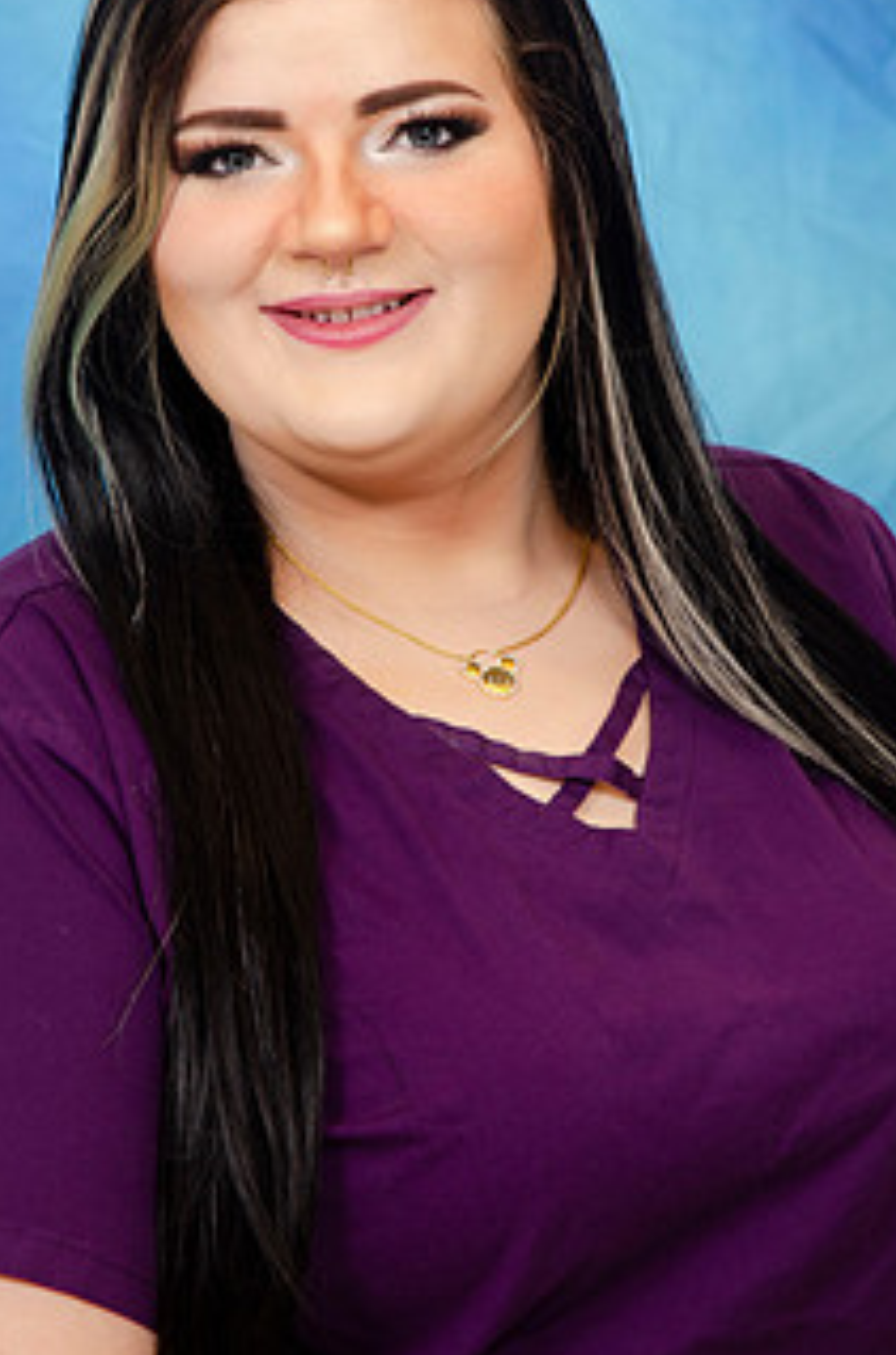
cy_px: 484
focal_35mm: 148
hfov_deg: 9.2
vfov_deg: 13.9
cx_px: 382
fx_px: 5555
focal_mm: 70
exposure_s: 1/60
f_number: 5.6
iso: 320
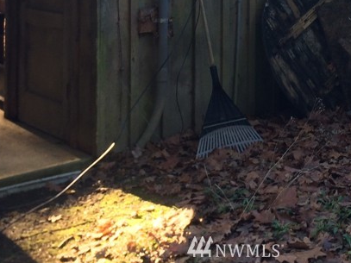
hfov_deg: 26.5
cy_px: -52
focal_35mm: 73
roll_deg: +0.8
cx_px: 235
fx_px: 740
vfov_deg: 19.0
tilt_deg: -2.2
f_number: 2.2
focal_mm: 4.15
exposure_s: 1/40
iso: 40
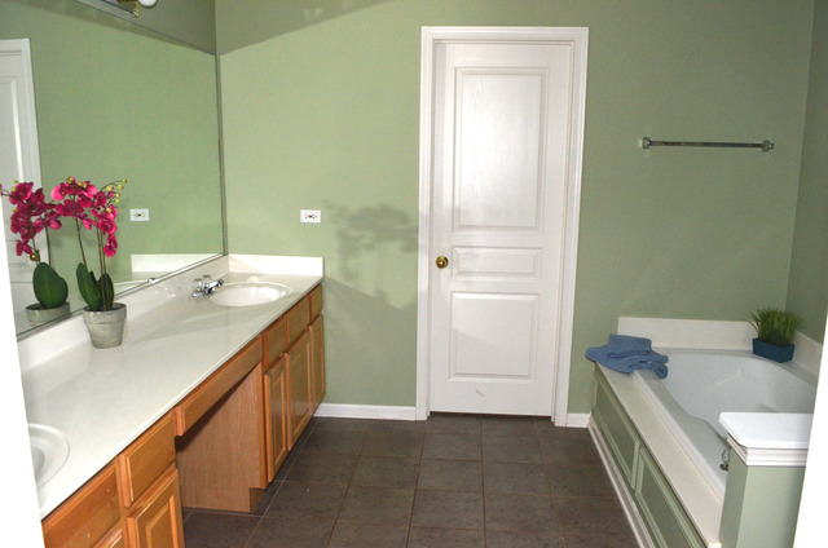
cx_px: 414
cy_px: 274
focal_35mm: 27
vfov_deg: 47.7
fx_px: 620
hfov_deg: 67.5
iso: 1250
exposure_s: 1/60
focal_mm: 18
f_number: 8
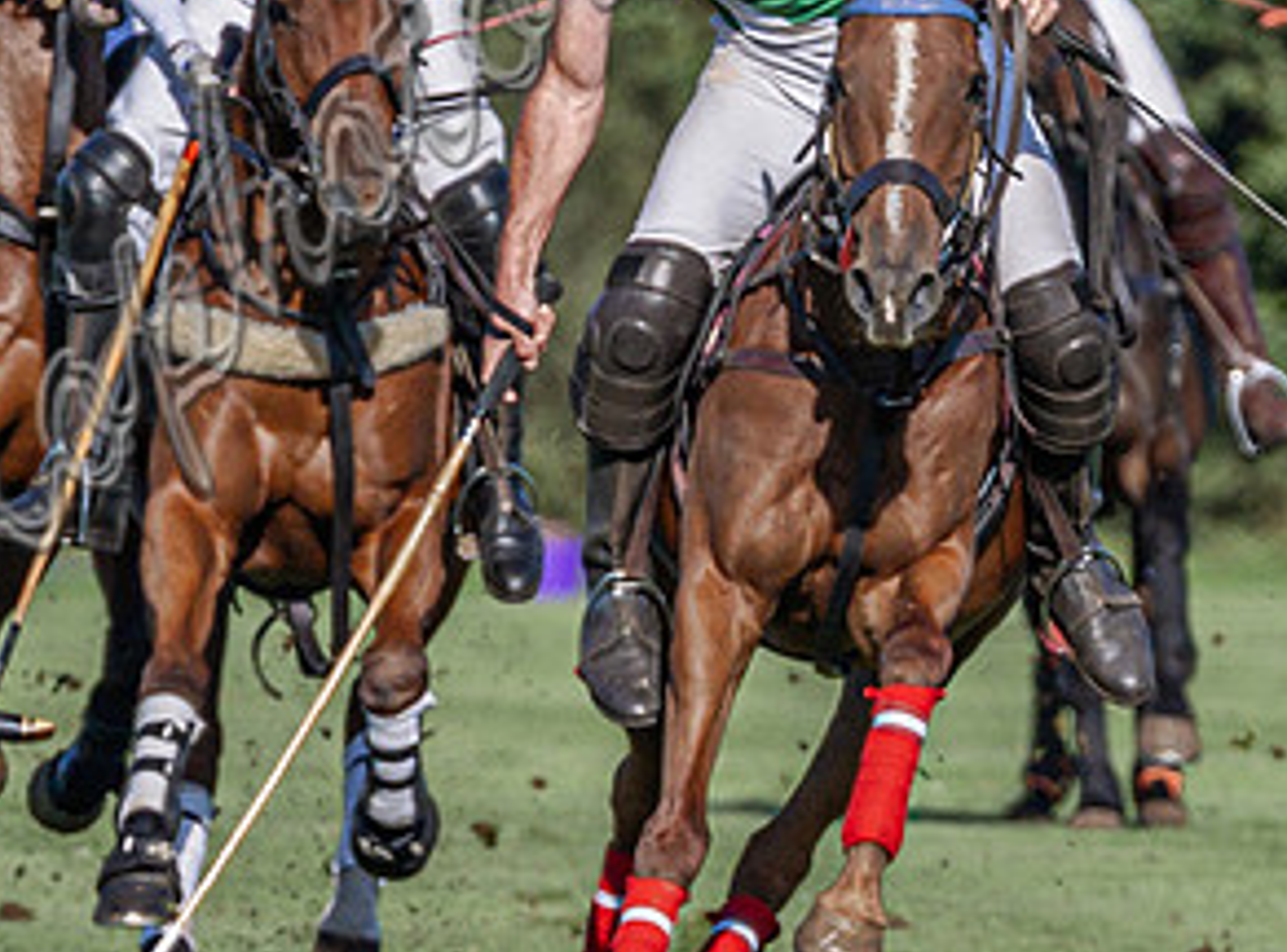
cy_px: 1164
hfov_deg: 1.2
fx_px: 61008
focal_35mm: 1649
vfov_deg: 0.9
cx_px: 39
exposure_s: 1/2000
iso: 250
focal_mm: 280
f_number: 5.3
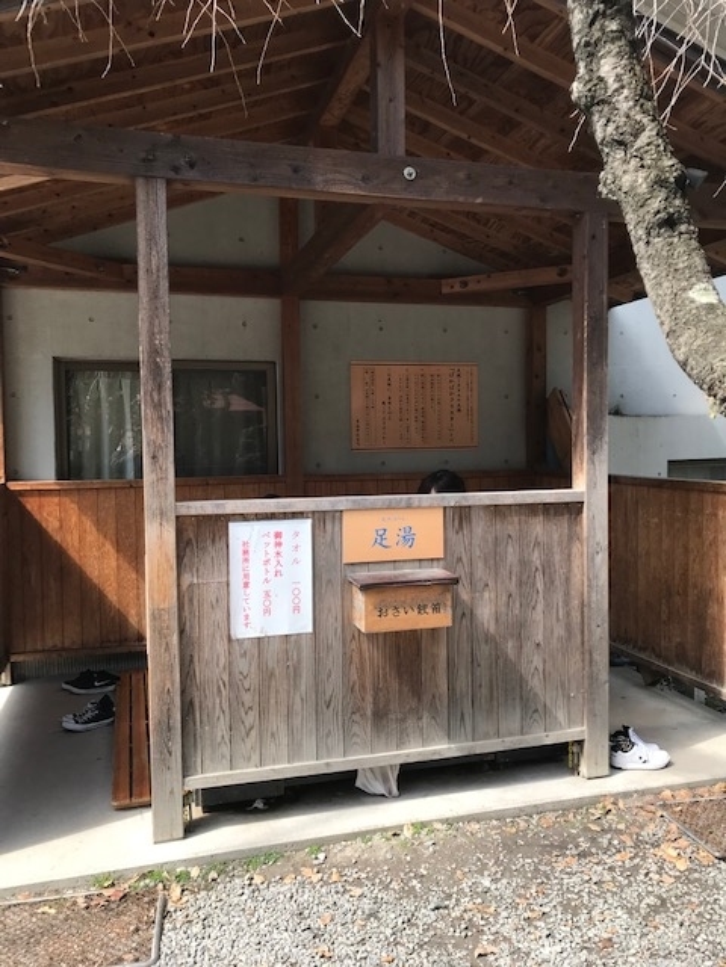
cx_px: 363
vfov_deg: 63.4
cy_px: 484
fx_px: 783
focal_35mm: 28
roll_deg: -0.3
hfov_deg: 49.7
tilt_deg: -0.7
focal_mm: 3.99
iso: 20
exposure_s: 1/439
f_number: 1.8
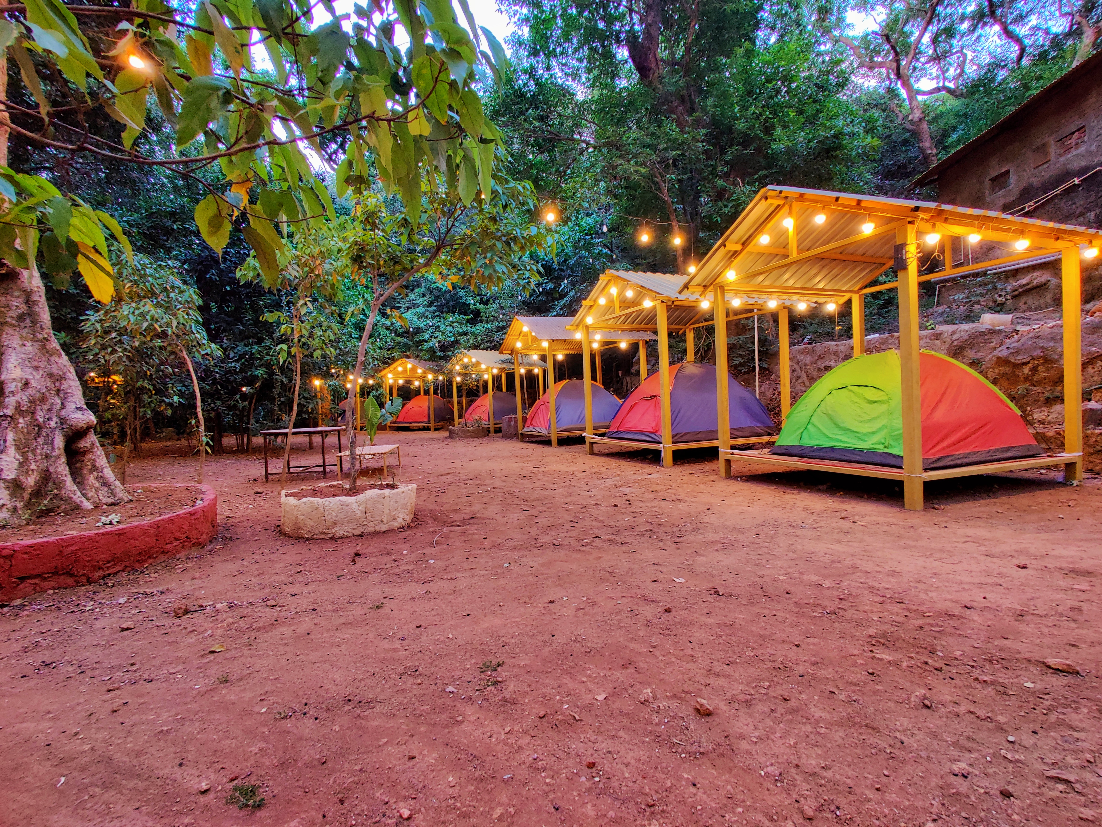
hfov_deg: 106.2
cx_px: 551
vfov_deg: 89.9
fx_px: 414
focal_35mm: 13
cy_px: 414
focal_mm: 2.25
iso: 250
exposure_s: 1/33
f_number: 2.2
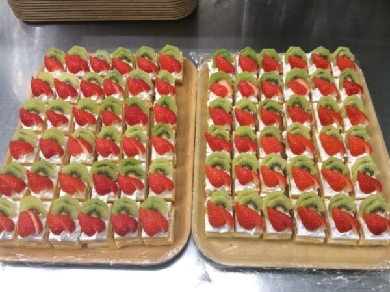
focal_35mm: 32
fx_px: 360
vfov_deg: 44.1
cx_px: 195
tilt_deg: -57.9
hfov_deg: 56.9
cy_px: 146
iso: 40
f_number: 2.4
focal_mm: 3.3
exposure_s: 1/30
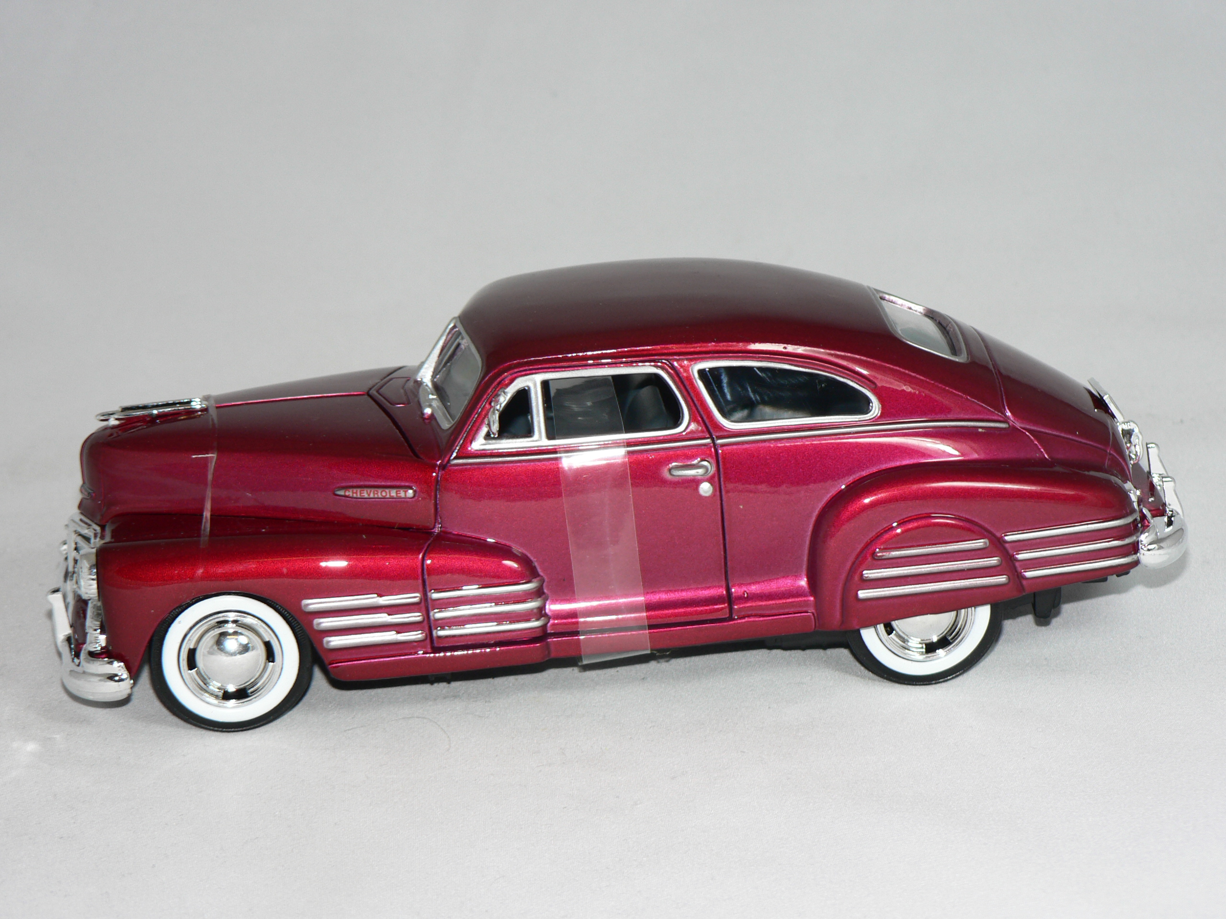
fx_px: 3294
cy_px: 460
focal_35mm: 93
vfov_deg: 15.9
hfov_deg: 21.1
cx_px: 613
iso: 80
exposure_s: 1/60
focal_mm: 15.5
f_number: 3.2
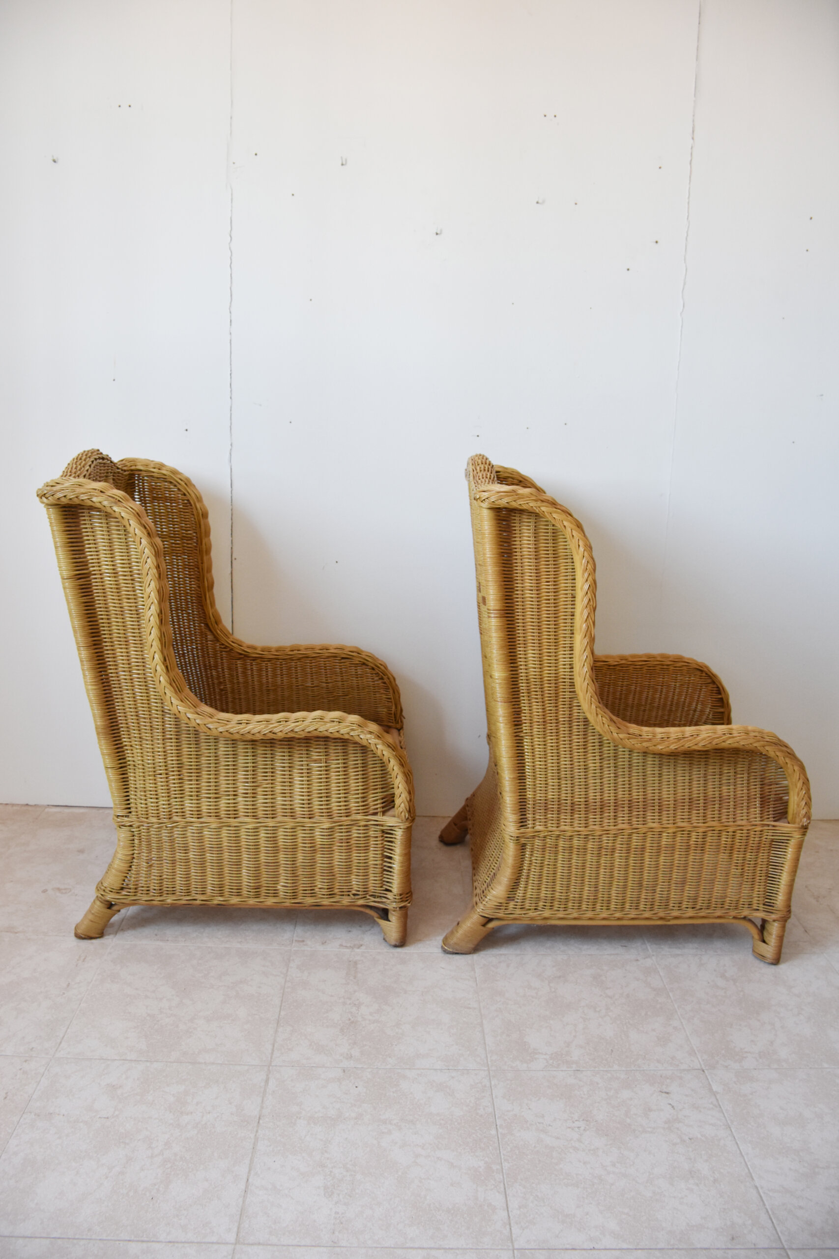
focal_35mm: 27
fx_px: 944
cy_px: 630
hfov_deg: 47.9
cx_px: 420
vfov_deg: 67.4
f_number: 5
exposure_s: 1/100
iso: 800
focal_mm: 18
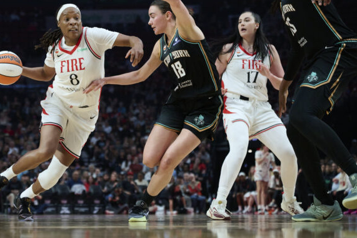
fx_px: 922
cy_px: 90
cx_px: 139
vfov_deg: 14.7
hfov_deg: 21.9
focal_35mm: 93
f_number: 2.8
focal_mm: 70
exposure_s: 1/1919
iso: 3200
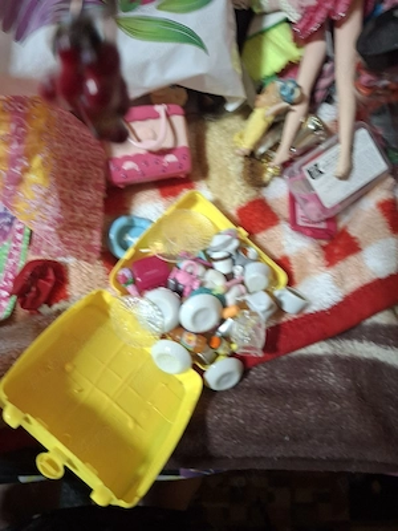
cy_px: 266
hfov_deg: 54.9
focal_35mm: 25
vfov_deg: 69.4
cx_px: 199
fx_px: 383
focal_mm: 4.69
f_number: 1.8
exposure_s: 1/33
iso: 250
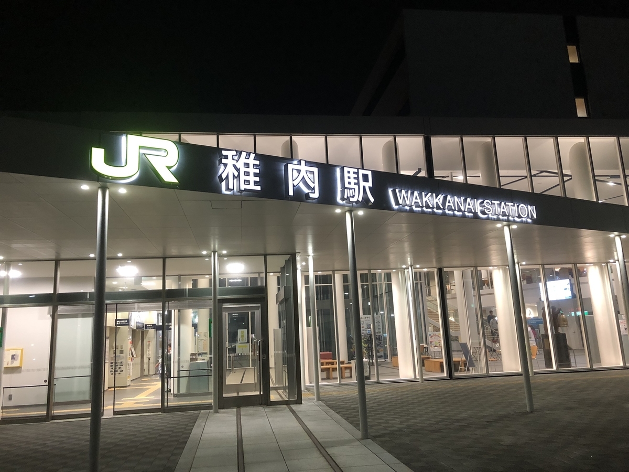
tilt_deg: +12.5
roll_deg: +1.9
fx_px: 509
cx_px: 314
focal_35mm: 28
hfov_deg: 63.4
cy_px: 236
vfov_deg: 49.7
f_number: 1.8
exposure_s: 1/17
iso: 80
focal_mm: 3.99
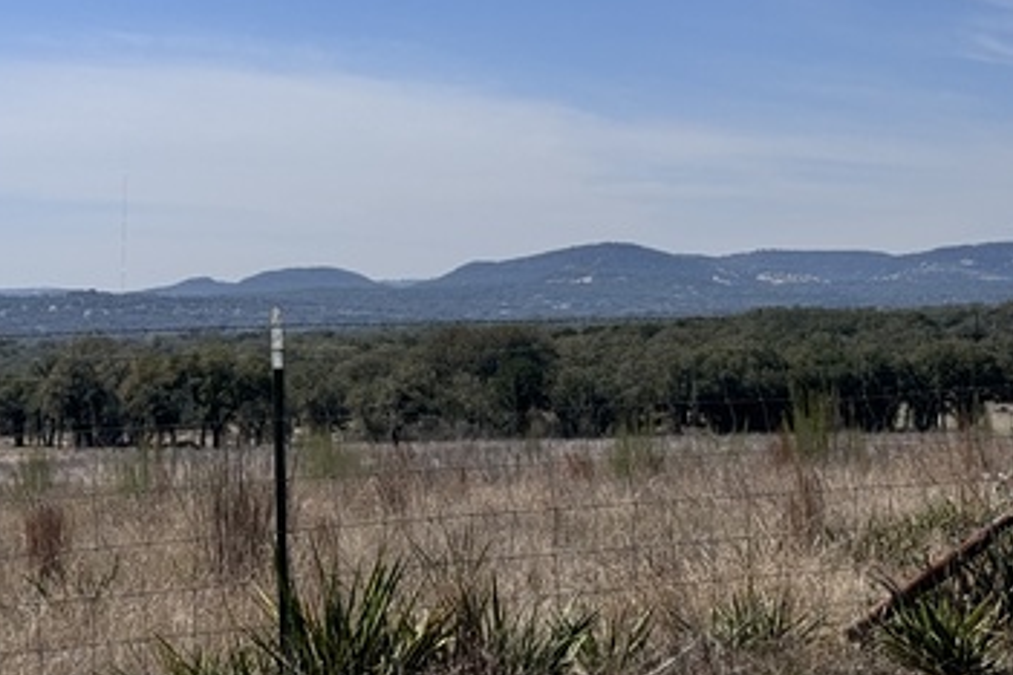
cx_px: 638
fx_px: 2560
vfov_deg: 14.8
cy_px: -9
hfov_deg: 22.3
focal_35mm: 91
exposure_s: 1/7937
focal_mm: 6.86
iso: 64
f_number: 1.78
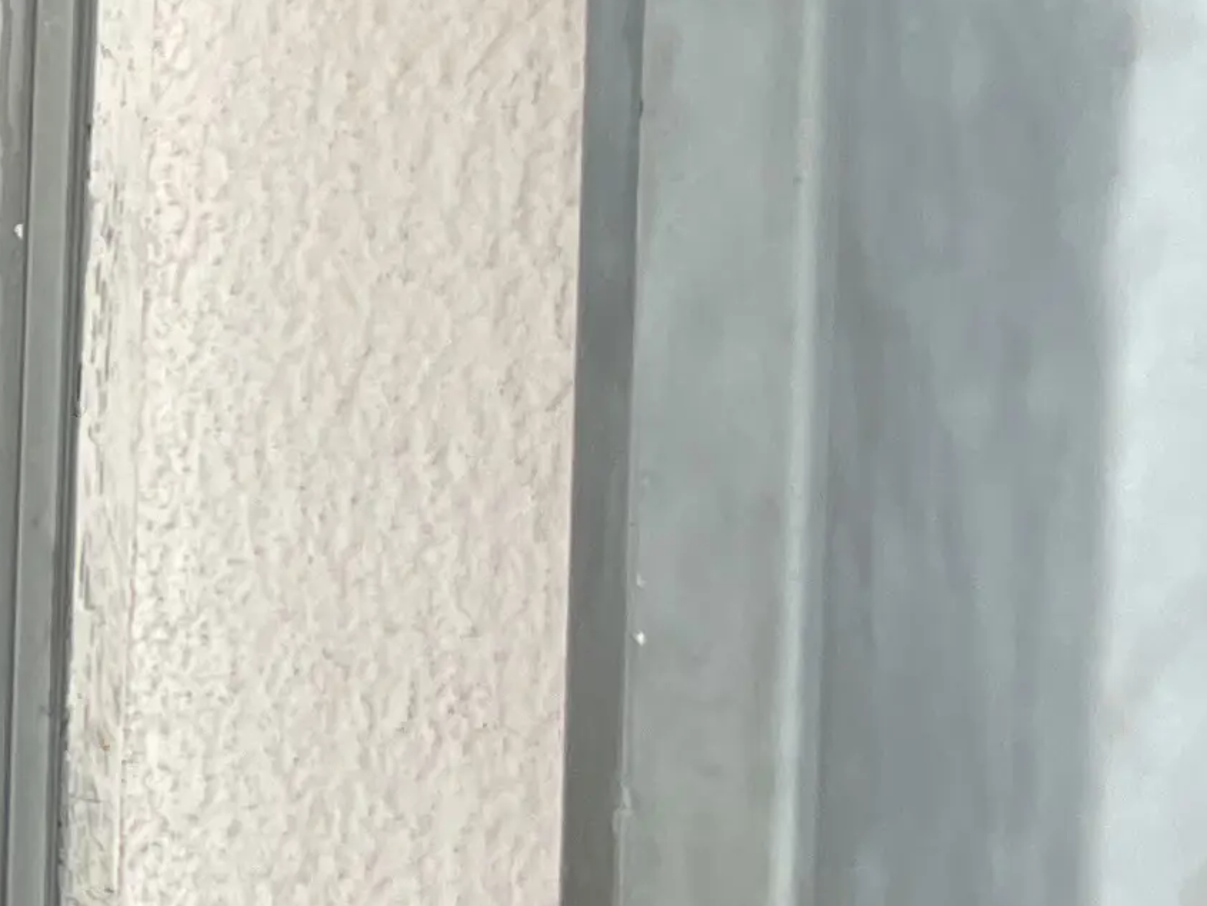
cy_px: 590
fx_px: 4324
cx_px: -1393
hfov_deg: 13.2
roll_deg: +0.1
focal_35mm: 124
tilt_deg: -5.3
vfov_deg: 11.9
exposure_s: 1/121
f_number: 1.6
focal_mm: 4.2
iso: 50
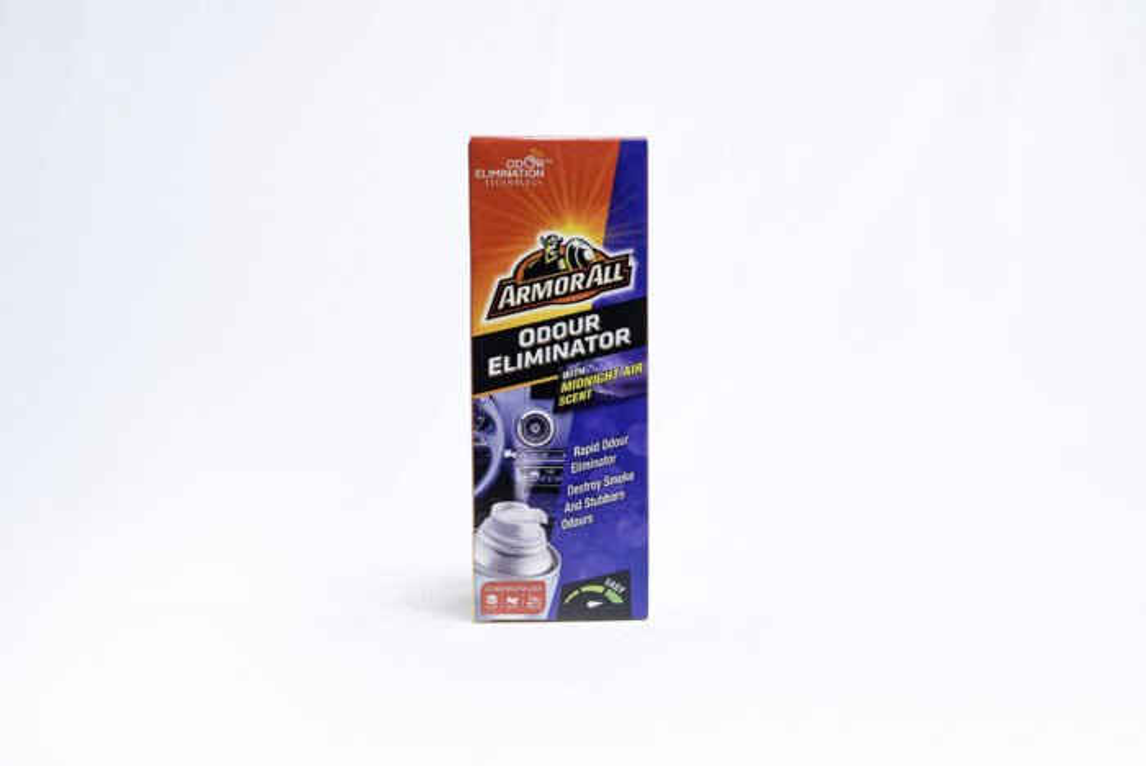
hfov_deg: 28.8
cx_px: 573
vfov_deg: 19.5
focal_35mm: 70
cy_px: 383
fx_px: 2230
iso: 3200
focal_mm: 70
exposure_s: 1/250
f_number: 9
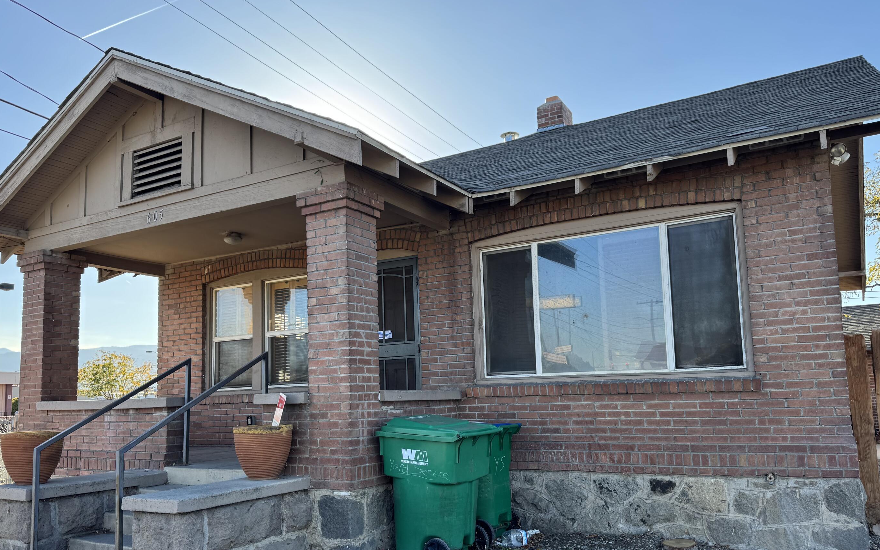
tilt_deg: +6.1
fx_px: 672
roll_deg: +2.1
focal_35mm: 28
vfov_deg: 44.4
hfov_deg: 66.5
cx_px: 430
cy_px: 324
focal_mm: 6.76
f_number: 1.78
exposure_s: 1/792
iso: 80
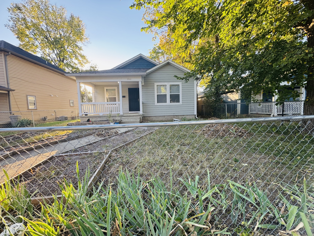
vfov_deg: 85.7
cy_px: 118
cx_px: 157
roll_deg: +1.9
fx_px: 127
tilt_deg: -4.6
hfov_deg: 102.1
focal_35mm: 14
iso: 50
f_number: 2.2
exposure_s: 1/99
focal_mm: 2.22
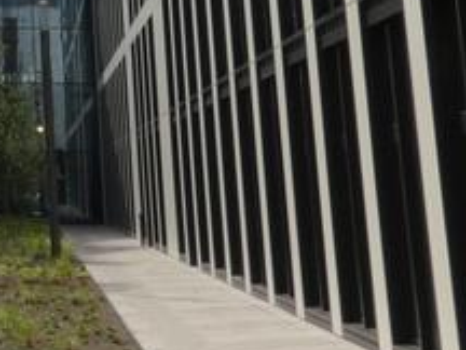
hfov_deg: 17.5
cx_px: -326
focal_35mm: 95
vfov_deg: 14.5
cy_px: -173
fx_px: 1279
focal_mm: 3.6
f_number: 7.1
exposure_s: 1/320
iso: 80
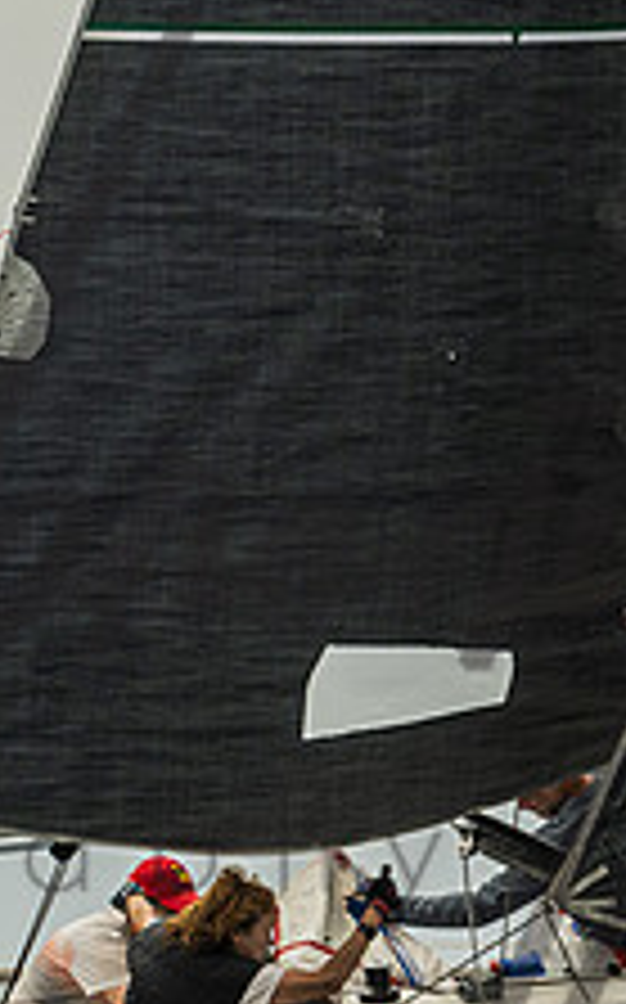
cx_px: -21
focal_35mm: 387
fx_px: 10584
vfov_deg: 5.4
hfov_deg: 3.4
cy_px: 339
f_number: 6.3
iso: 400
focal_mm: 120
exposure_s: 1/2000
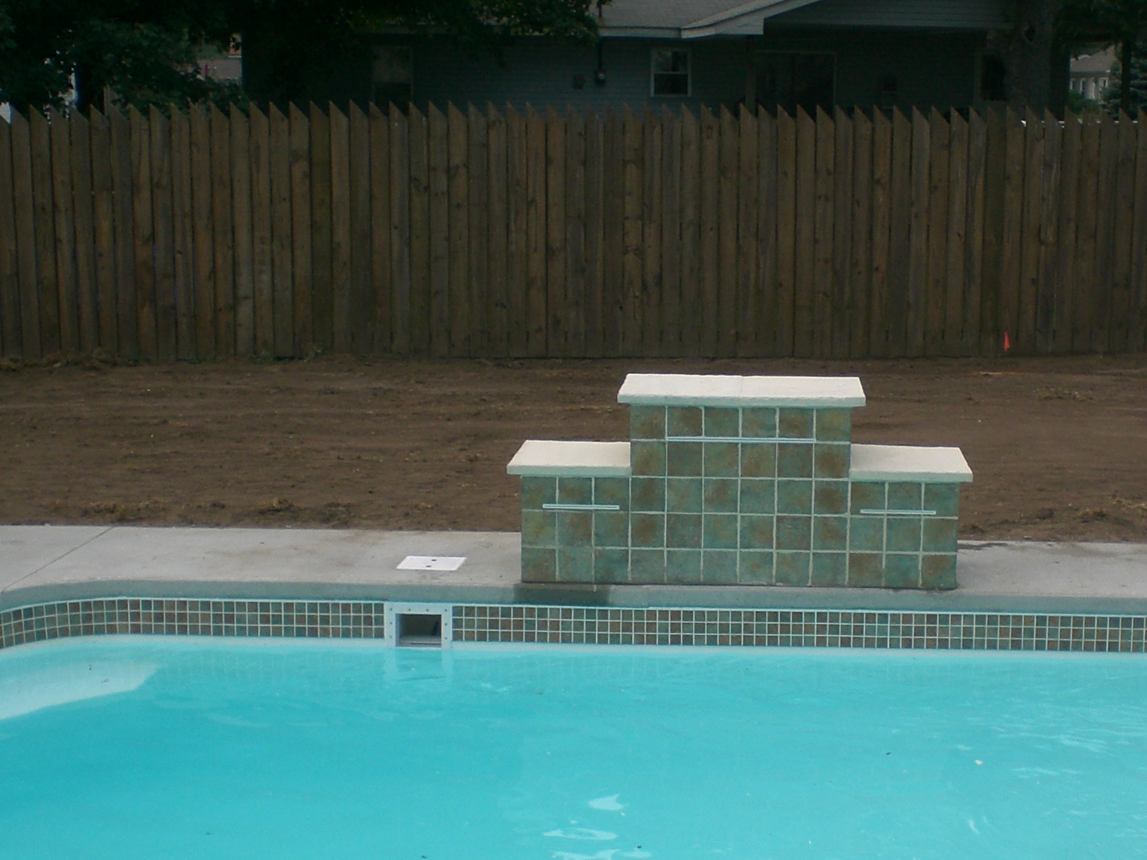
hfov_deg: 30.4
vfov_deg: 23.1
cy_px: 645
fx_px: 2087
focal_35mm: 63
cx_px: 805
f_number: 4.4
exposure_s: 1/400
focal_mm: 6.3
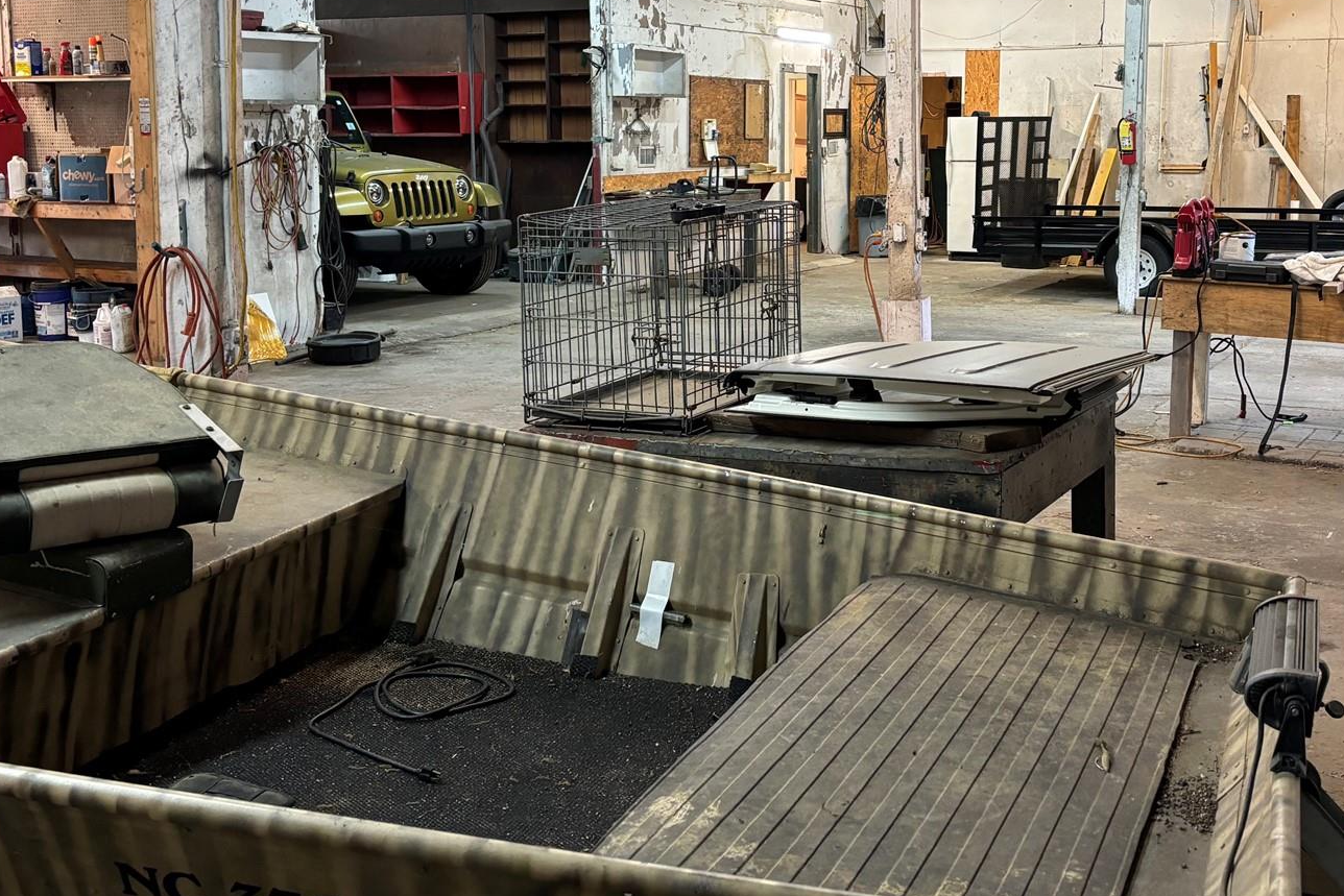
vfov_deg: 30.9
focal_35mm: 43
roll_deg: +0.1
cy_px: 285
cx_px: 823
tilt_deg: -5.4
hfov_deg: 45.1
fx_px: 1605
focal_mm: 5.96
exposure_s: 1/60
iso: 250
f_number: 1.6
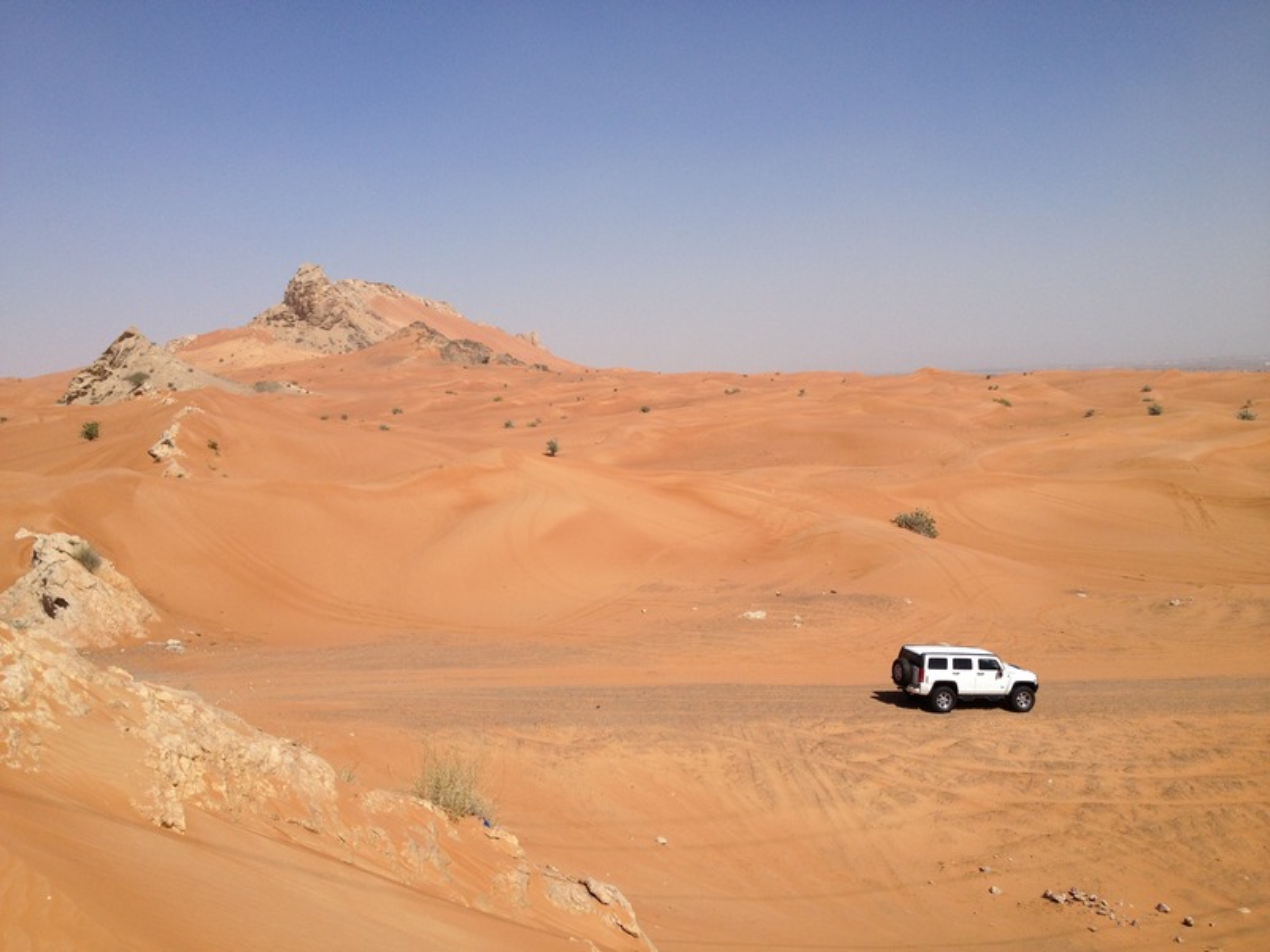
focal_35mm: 35
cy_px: 476
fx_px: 1284
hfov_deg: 52.6
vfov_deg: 40.7
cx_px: 635
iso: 50
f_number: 2.4
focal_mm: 4.28
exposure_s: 1/3460
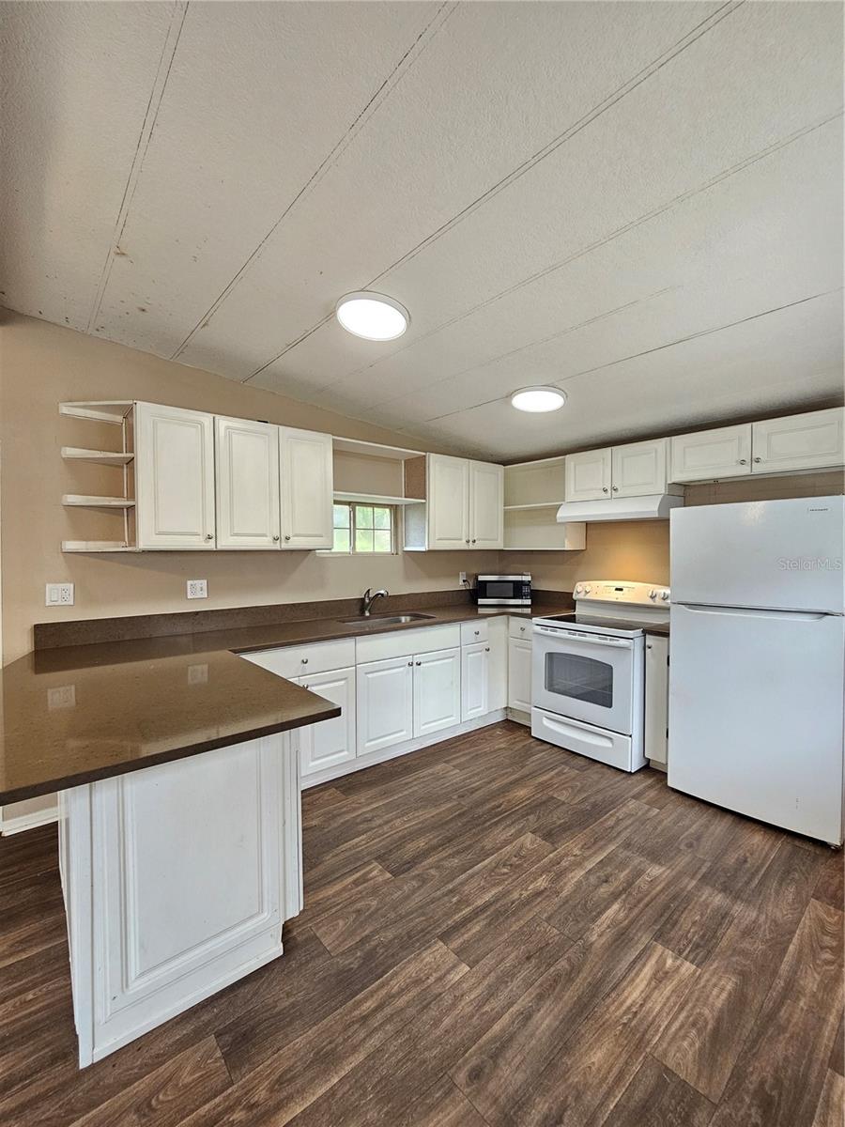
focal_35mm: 13
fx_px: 423
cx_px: 422
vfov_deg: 106.2
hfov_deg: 89.9
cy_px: 564
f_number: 2.2
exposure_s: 1/60
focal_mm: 2.2
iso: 160
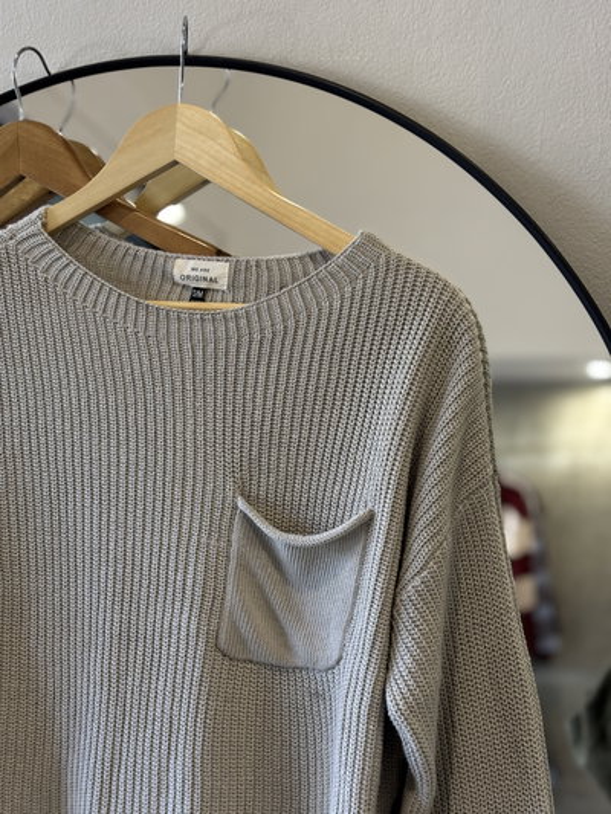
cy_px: 407
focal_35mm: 52
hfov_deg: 28.0
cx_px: 306
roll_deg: +1.0
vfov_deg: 36.8
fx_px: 1223
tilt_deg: -5.5
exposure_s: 1/50
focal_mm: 5.96
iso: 50
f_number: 1.6
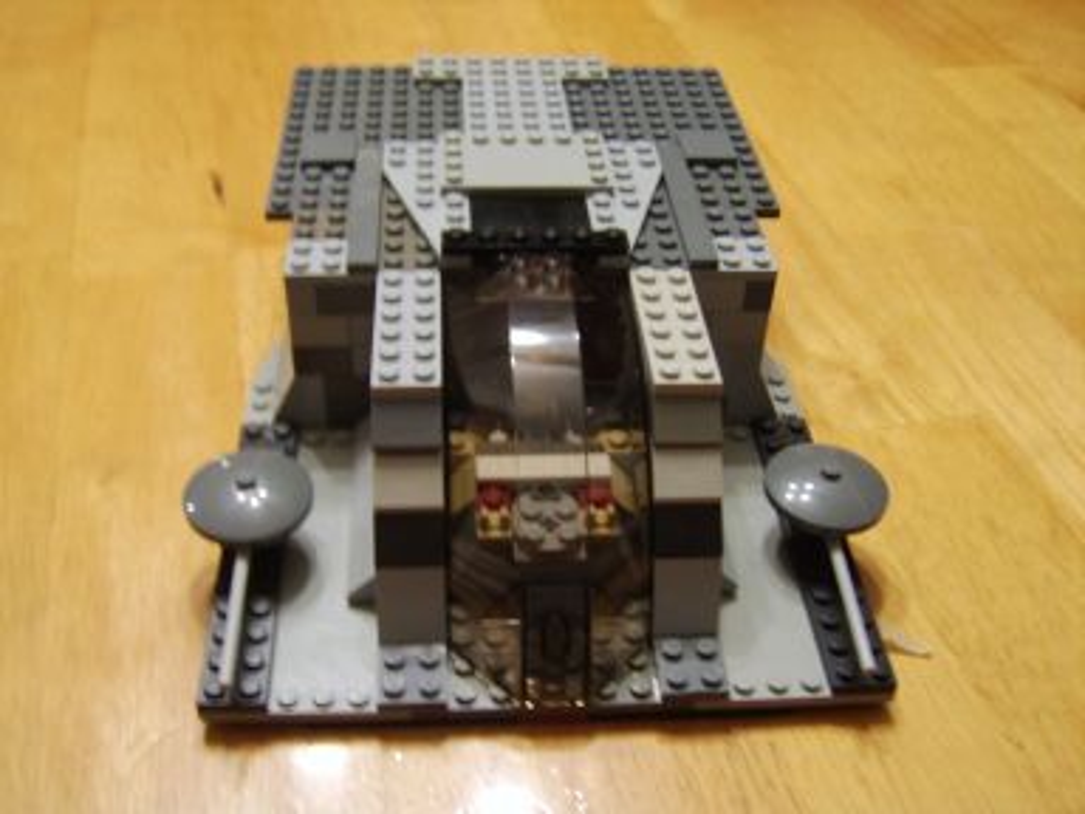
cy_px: 407
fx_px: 972
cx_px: 542
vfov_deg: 45.4
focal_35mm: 31
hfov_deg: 58.4
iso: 71
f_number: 2.7
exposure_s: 1/5
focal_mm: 8.13
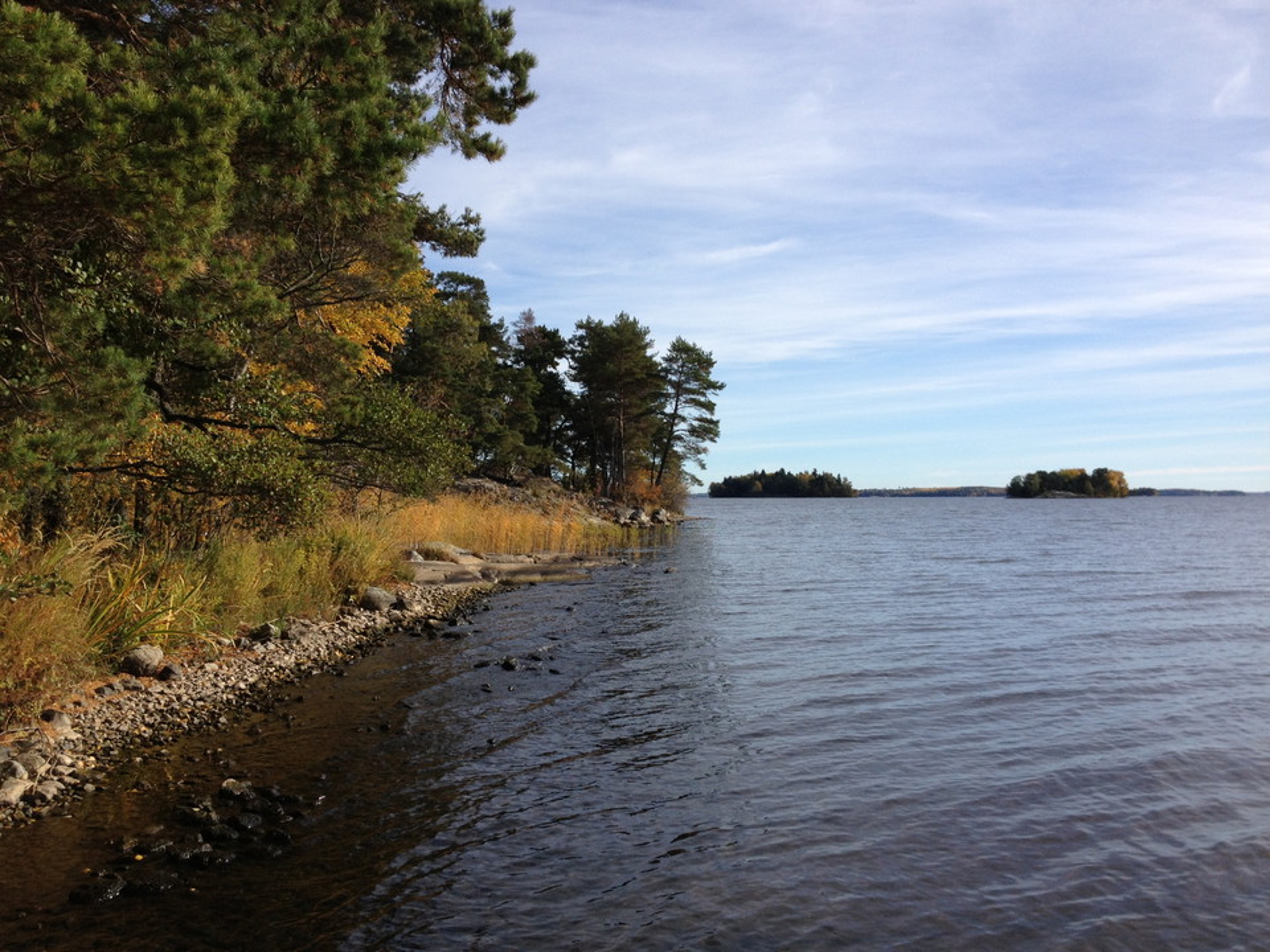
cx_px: 635
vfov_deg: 40.7
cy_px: 476
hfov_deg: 52.6
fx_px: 1284
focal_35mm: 35
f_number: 2.4
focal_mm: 4.28
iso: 50
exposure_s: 1/1727
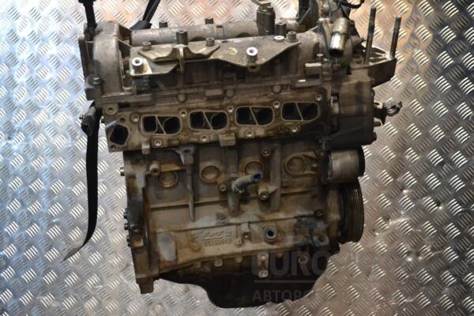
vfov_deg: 30.8
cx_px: 237
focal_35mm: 44
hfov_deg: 45.0
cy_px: 158
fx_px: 573
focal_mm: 29
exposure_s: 1/100
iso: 3200
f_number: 5
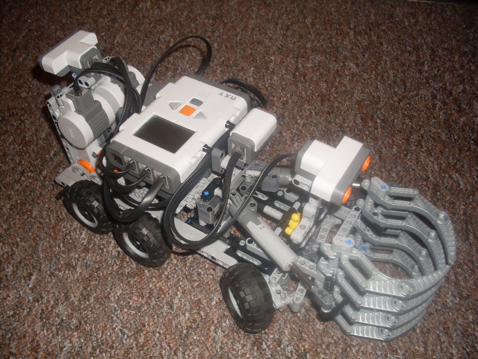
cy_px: 180
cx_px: 239
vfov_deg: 37.7
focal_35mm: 38
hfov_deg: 49.0
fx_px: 525
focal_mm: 6.3
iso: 100
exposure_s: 1/45
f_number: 2.8
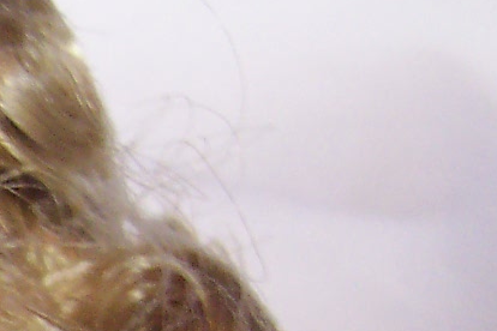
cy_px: 528
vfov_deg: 8.7
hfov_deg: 12.3
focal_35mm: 154
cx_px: -389
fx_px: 2126
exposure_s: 1/30
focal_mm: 5.6
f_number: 2.8
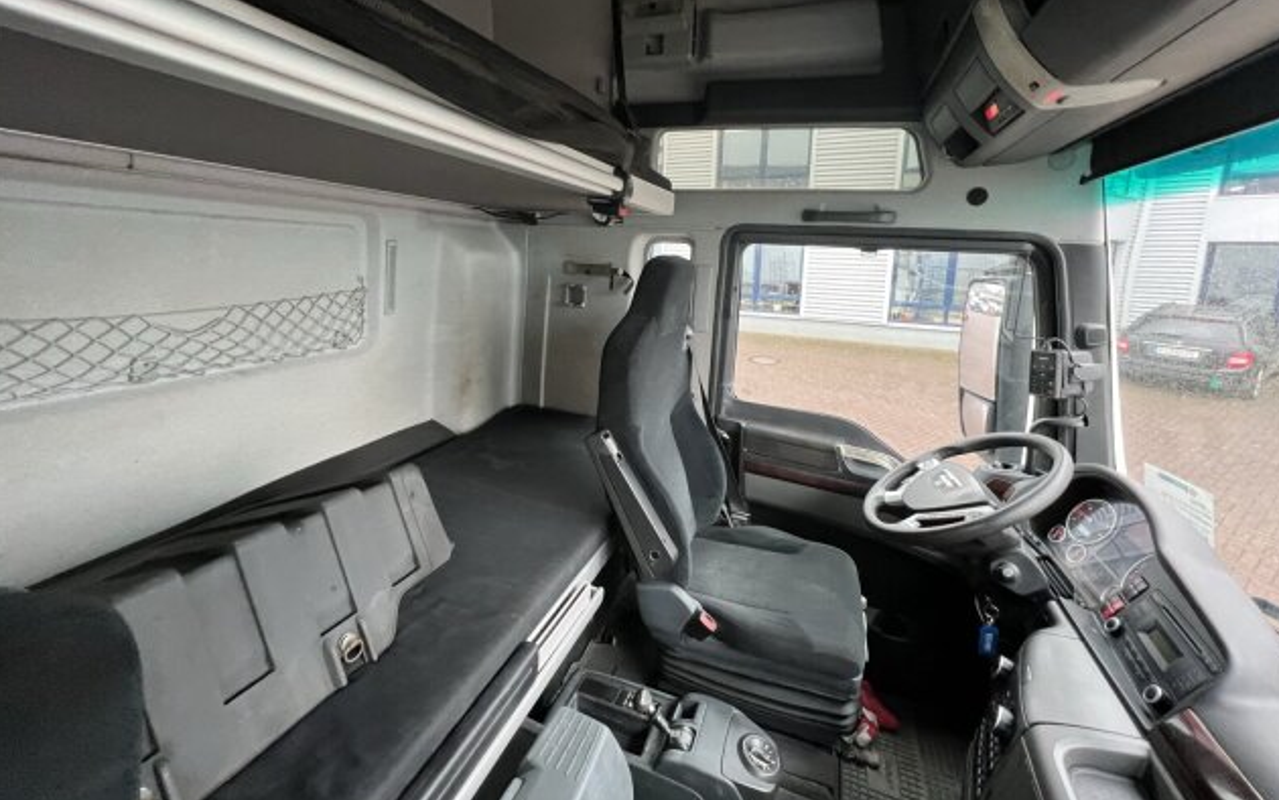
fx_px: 488
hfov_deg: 105.3
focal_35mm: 14
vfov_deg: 78.0
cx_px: 642
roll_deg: -1.7
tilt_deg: -10.8
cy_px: 333
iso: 250
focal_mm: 1.57
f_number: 1.8
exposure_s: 1/73
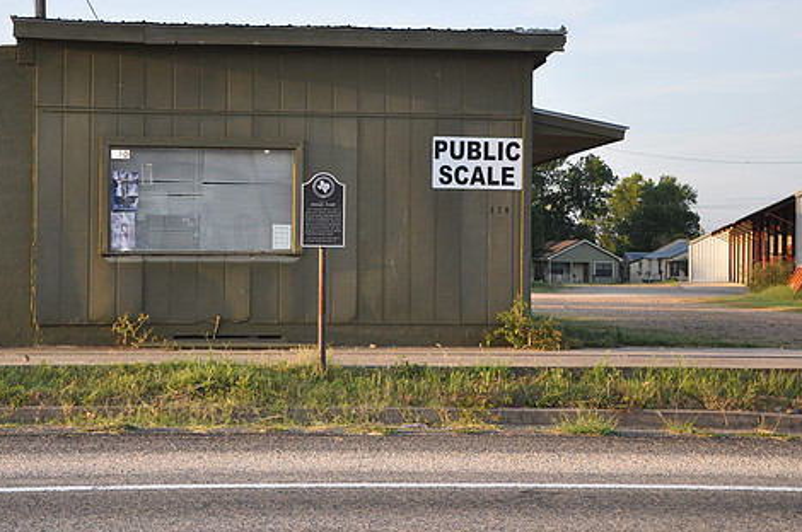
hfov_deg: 31.8
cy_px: 233
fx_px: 1402
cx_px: 319
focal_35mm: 63
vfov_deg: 21.5
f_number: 4.2
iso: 320
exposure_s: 1/200
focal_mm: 34
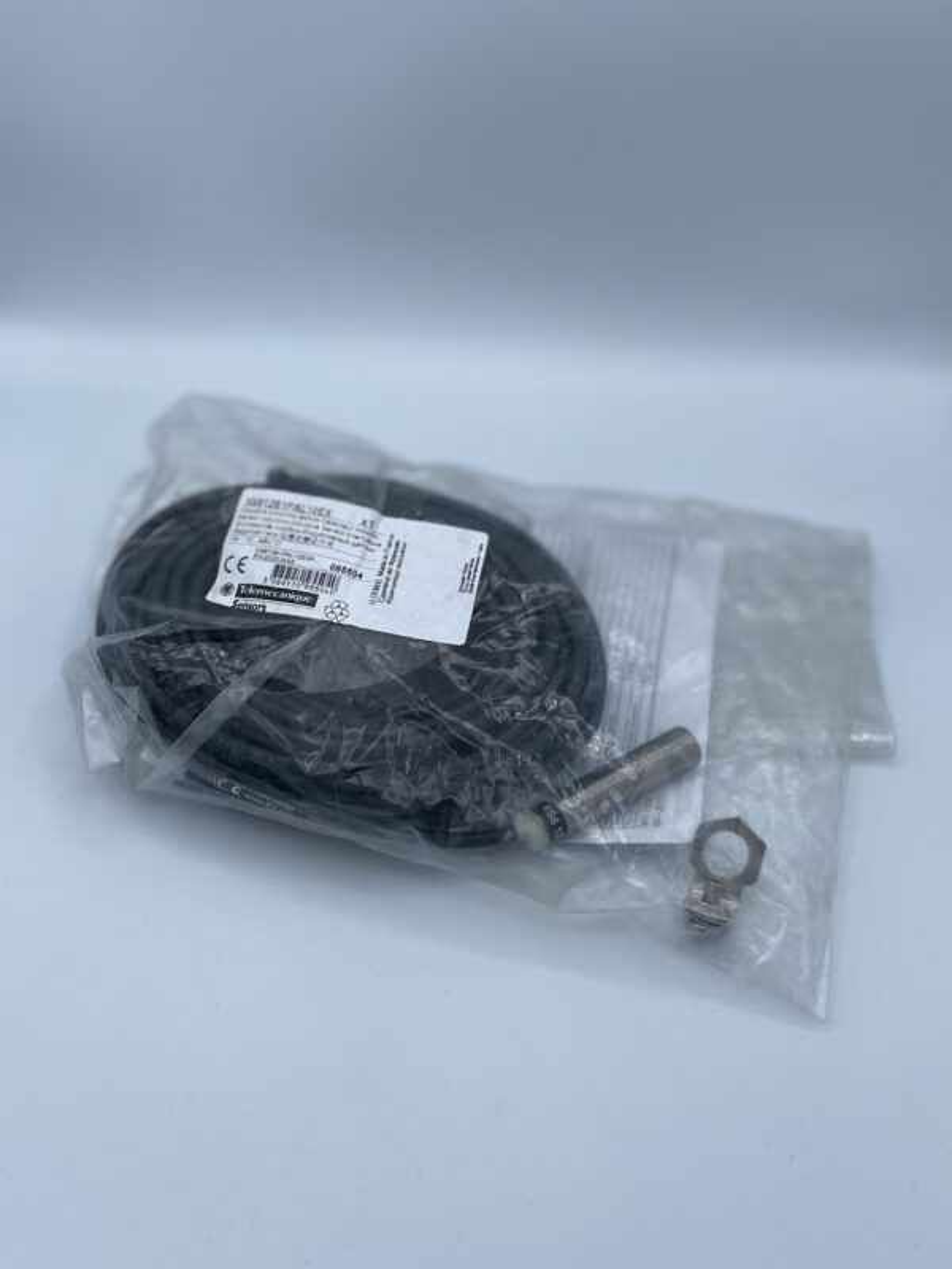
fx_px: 953
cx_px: 476
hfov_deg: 53.1
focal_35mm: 26
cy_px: 634
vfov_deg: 67.3
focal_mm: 4.2
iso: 50
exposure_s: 1/2564
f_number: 1.6
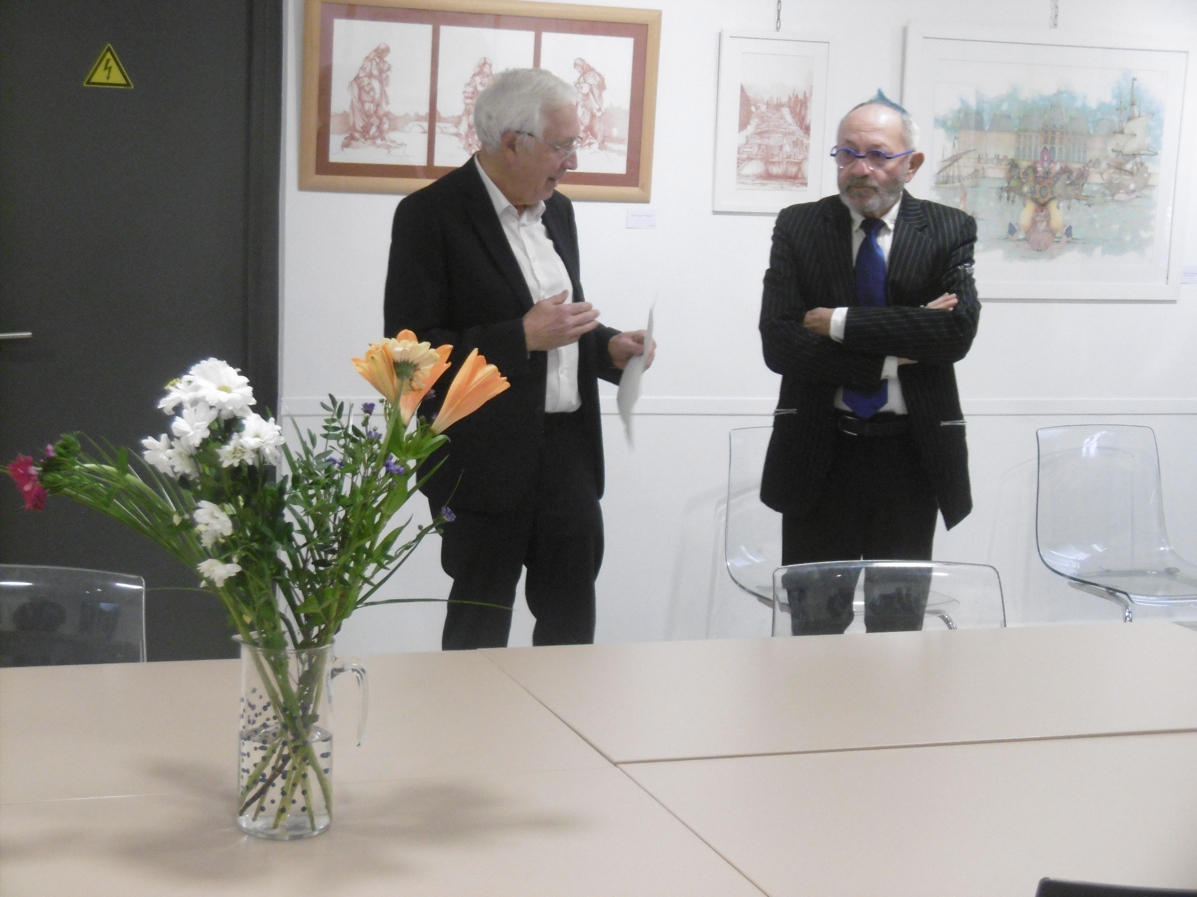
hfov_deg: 32.7
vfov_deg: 24.8
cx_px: 598
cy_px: 448
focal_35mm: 59
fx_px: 2040
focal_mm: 10.5
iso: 400
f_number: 4.2
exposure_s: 1/40
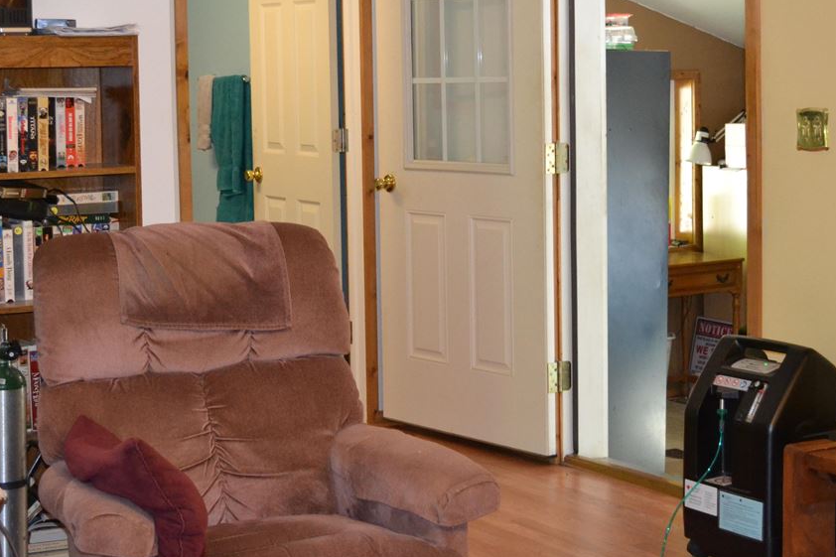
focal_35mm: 73
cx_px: 343
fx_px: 1695
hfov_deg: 27.7
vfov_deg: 18.6
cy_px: 181
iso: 2000
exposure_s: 1/60
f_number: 4.8
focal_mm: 32
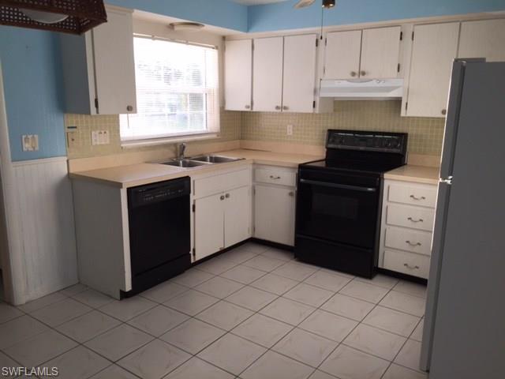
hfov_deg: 61.7
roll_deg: +0.9
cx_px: 252
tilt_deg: -12.3
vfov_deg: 48.2
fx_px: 423
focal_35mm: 29
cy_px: 190
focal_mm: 4.15
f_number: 2.2
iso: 40
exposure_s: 1/60
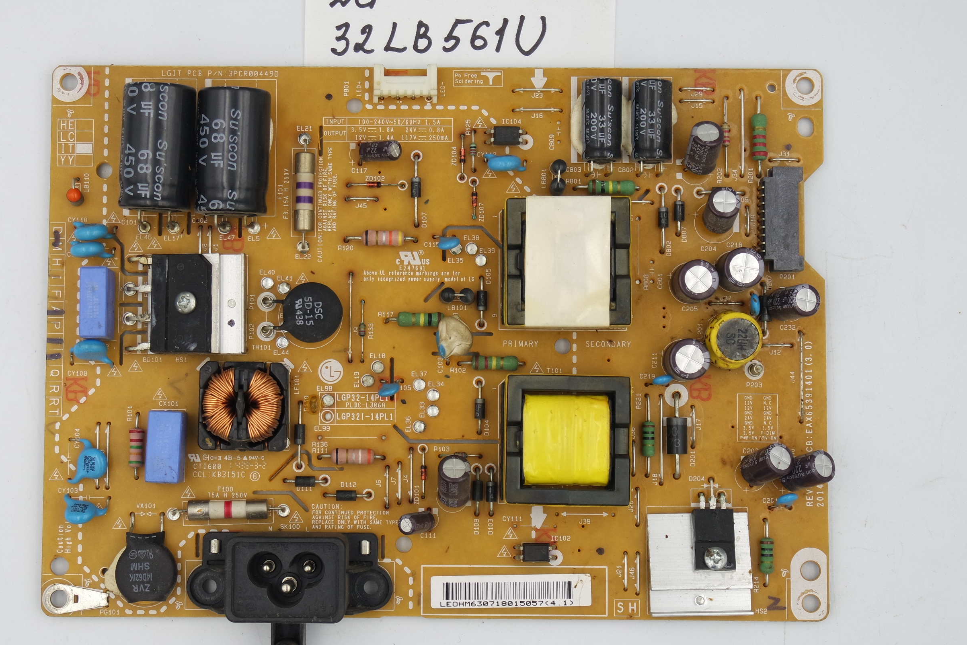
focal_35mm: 73
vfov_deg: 18.7
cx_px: 429
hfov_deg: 27.7
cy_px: 282
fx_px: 1961
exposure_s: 1/125
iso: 200
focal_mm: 22
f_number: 5
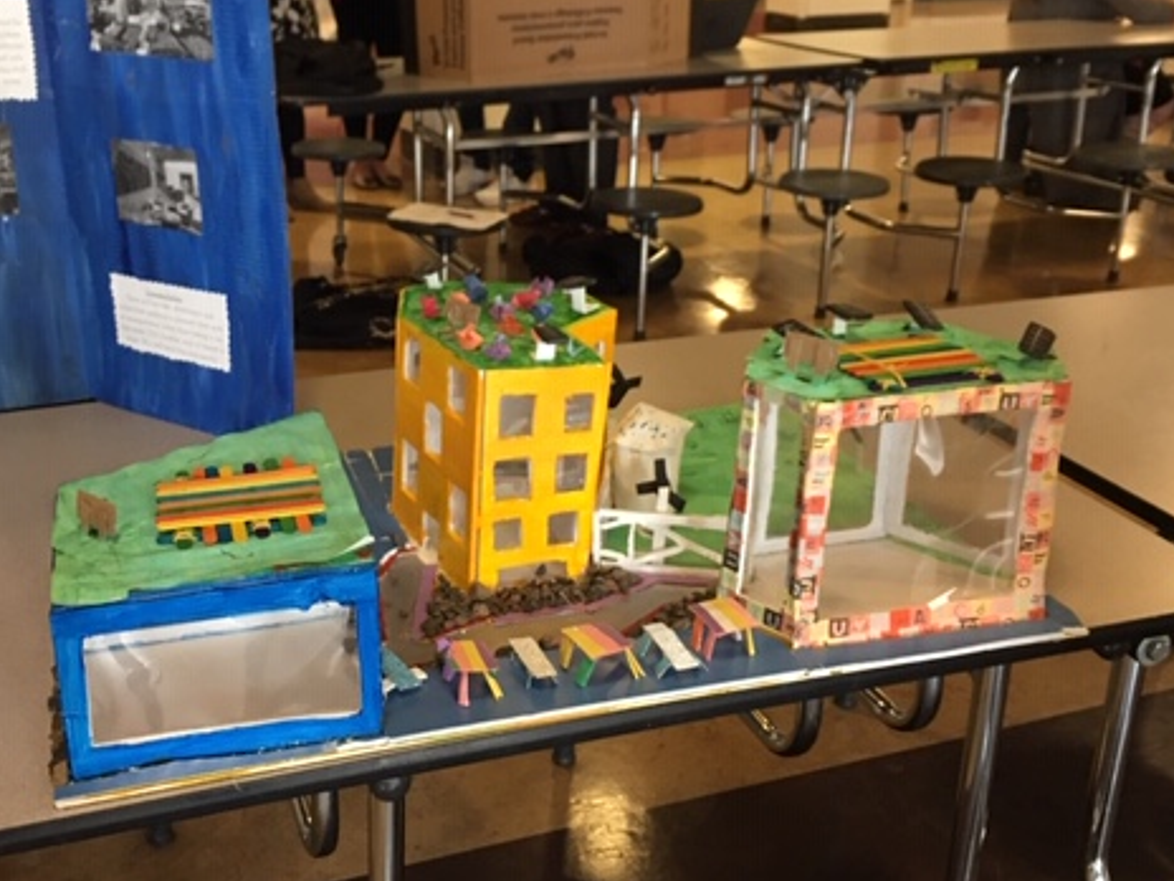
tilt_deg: -19.0
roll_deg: +1.0
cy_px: 380
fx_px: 1357
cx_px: 466
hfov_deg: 46.5
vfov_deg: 35.9
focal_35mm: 40
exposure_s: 1/15
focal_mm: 4.15
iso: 64
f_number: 2.2
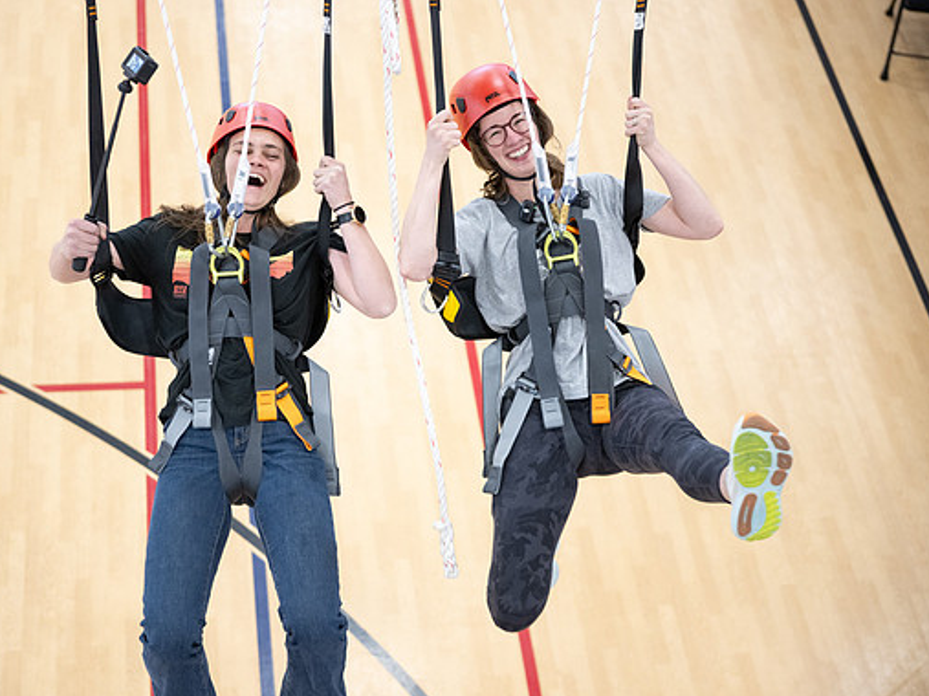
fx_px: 2066
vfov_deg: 19.1
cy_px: 353
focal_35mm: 77
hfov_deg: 25.3
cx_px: 401
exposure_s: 1/250
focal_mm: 70
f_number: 2.8
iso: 3200
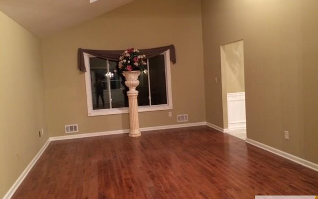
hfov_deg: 61.2
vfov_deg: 40.6
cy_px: 95
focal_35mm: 31
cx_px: 159
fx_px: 269
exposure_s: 1/17
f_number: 2.2
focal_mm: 4.15
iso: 320
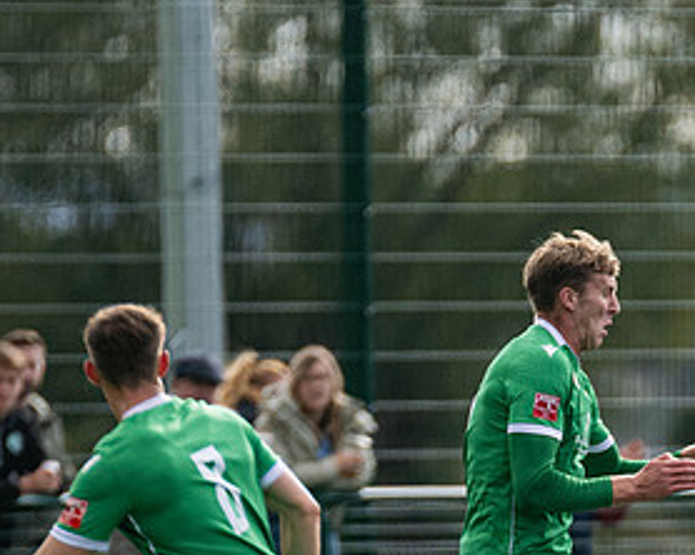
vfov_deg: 1.2
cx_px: 784
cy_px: 516
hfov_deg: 1.4
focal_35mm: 1340
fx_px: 27544
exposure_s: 1/2500
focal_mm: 300
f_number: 2.8
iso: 400
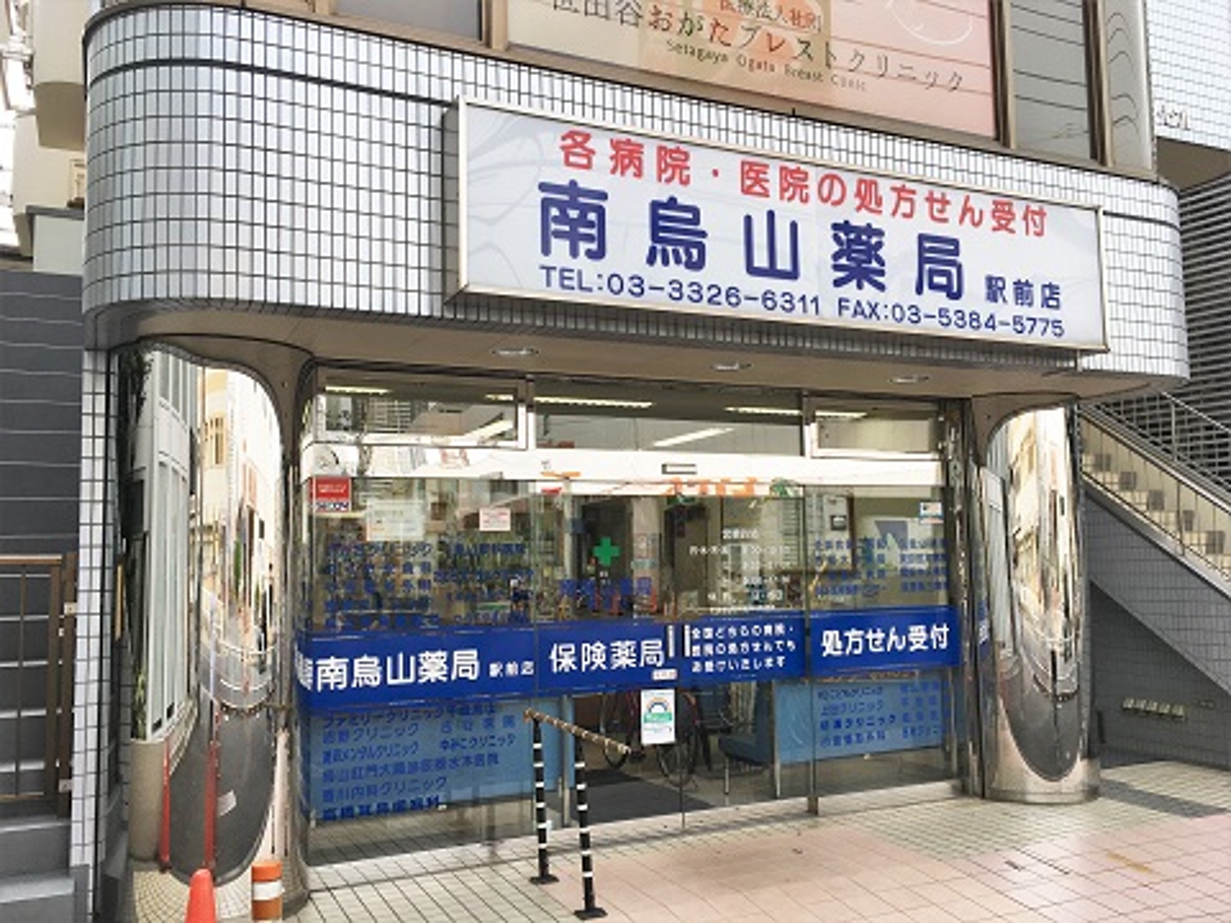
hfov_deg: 61.7
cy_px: 462
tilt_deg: +6.1
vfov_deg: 48.2
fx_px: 1031
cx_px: 616
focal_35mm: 29
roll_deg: +0.7
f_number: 2.2
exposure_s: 1/469
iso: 25
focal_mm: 4.15
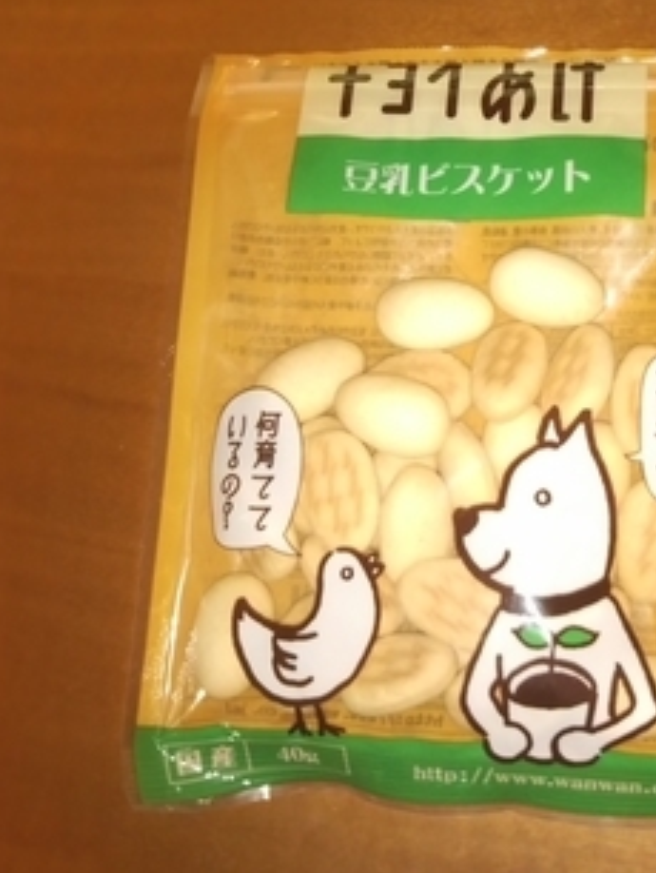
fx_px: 1236
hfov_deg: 29.4
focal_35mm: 49
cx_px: 472
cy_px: 320
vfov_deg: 38.6
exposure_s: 1/32
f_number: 2.2
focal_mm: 4
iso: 320
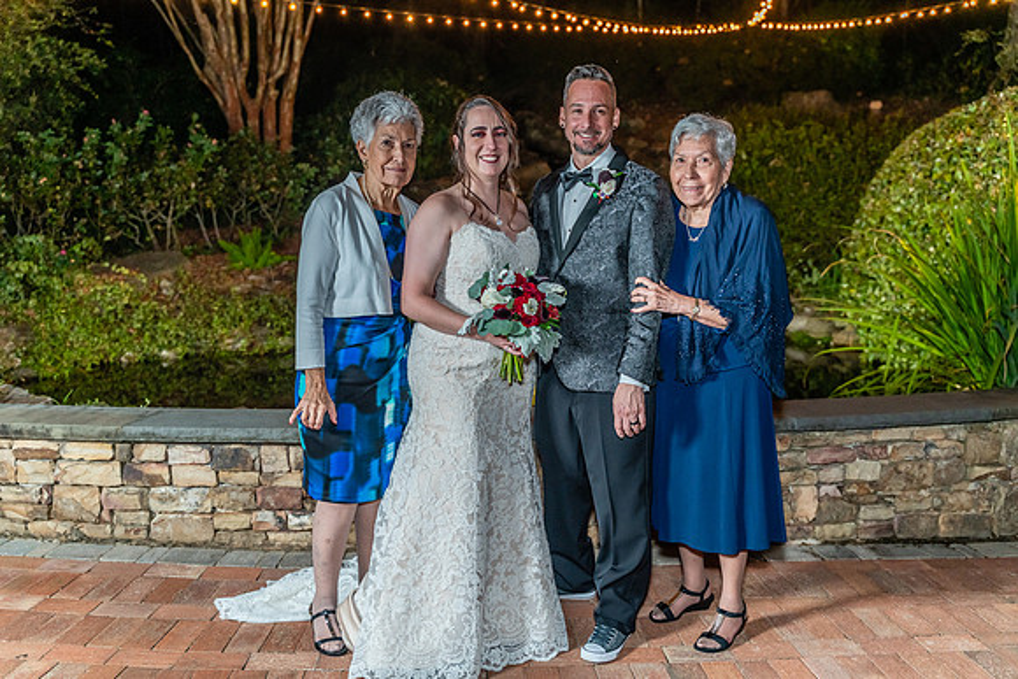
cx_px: 509
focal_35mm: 36
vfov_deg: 36.8
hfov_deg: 52.9
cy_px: 340
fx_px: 1022
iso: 1000
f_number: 2.8
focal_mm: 35
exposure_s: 1/160
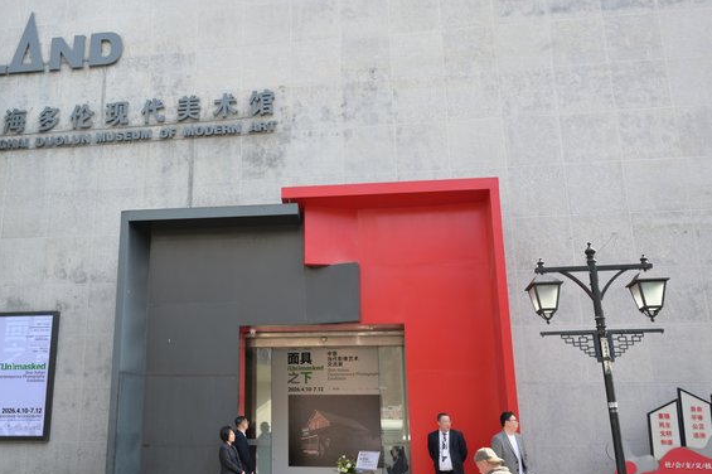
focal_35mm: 34
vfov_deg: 38.8
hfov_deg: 55.0
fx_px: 672
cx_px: 257
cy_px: 272
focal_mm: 24
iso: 100
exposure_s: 1/100
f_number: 6.3
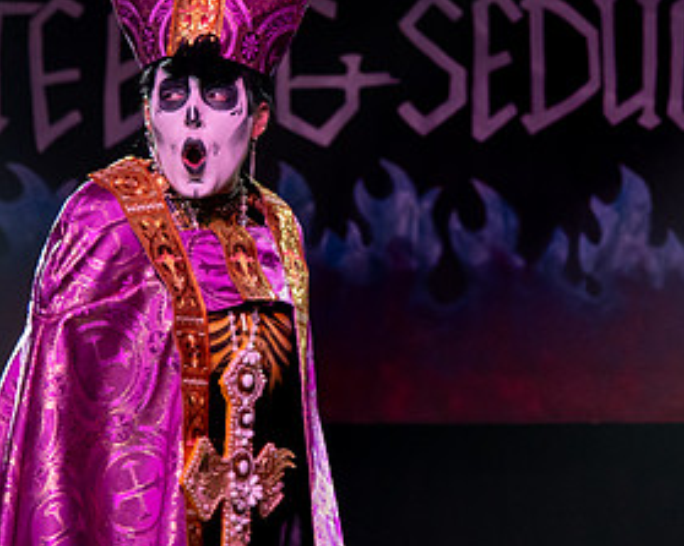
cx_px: 435
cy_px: 161
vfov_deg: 8.9
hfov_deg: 11.2
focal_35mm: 173
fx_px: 3501
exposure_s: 1/80
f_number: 4
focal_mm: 78
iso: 6400
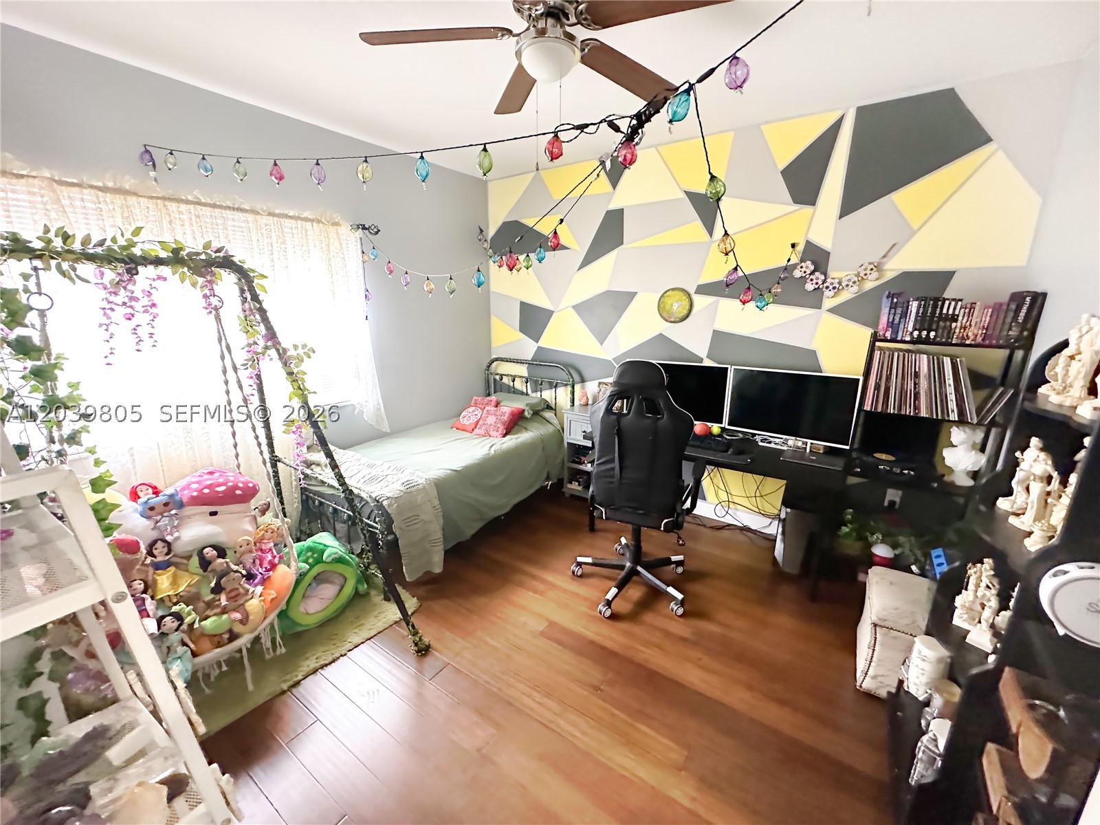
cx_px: 550
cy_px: 412
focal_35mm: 14
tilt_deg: -15.5
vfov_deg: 85.7
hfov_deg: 102.1
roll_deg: +0.1
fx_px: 445
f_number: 2.2
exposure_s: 1/60
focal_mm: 2.22
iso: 800
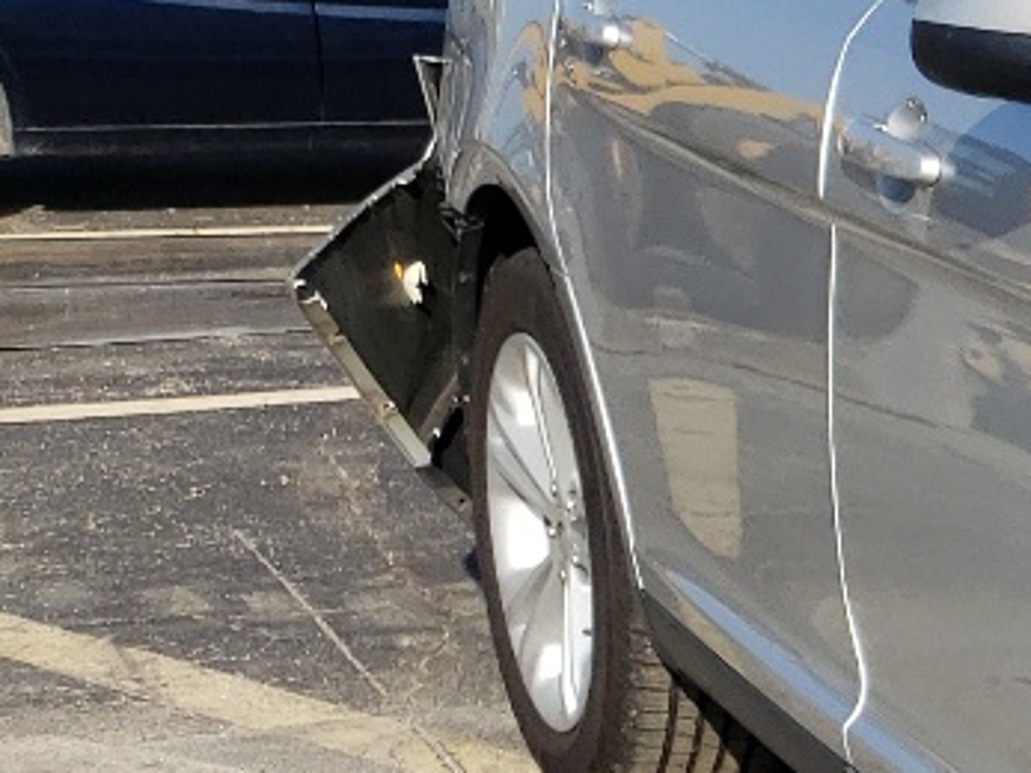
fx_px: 3573
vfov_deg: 12.2
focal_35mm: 120
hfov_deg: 13.0
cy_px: 752
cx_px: 2374
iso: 50
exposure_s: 1/2500
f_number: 1.5
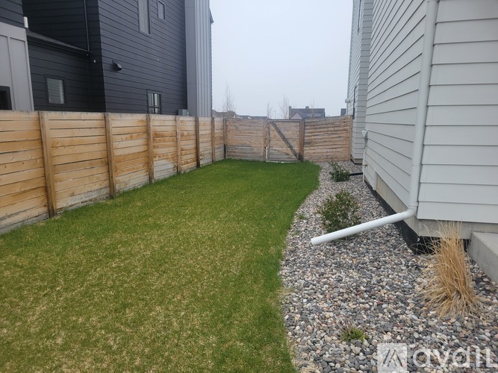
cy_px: 186
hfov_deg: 67.3
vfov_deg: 53.0
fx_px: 374
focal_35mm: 26
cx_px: 249
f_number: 1.8
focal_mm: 5.4
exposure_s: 1/973
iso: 40
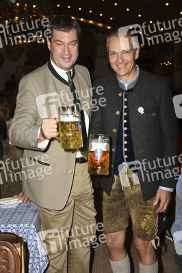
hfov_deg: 22.6
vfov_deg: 33.4
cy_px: 136
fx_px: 456
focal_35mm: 60
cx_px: 91
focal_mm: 40
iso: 100
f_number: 5.6
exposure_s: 1/160
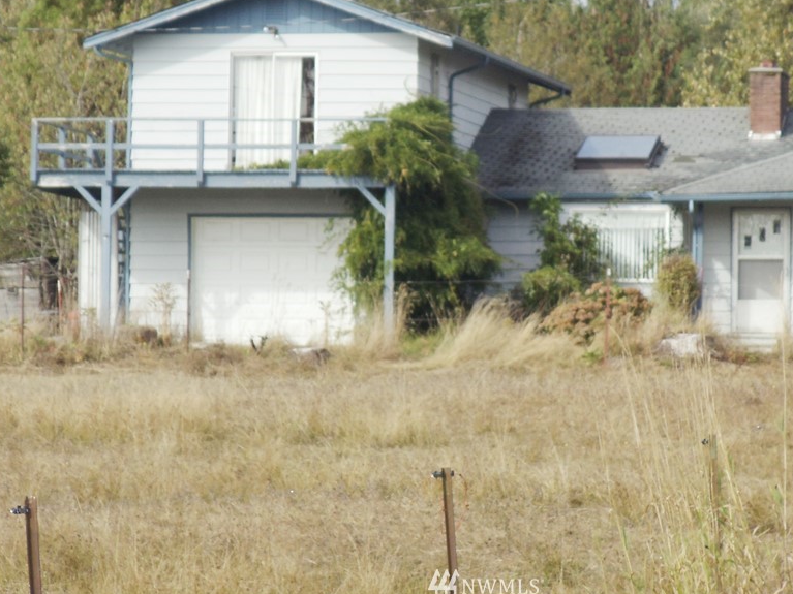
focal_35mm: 323
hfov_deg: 6.1
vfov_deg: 4.6
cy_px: 224
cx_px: 486
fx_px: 7398
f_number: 5.4
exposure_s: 1/500
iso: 100
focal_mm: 32.86
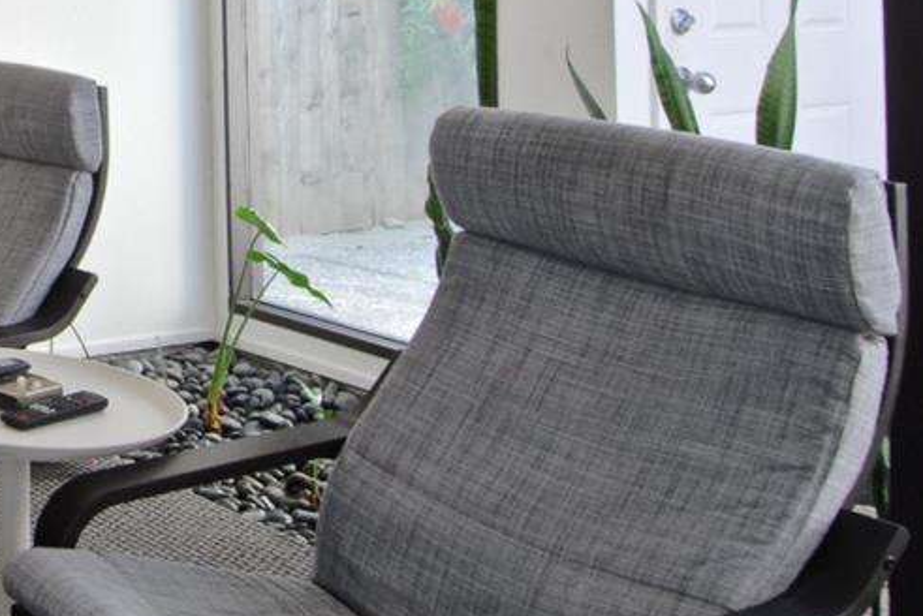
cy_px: -104
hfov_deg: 27.7
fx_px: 1411
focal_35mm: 55
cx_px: -378
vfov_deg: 22.8
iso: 200
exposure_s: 1/2
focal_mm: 12
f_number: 14
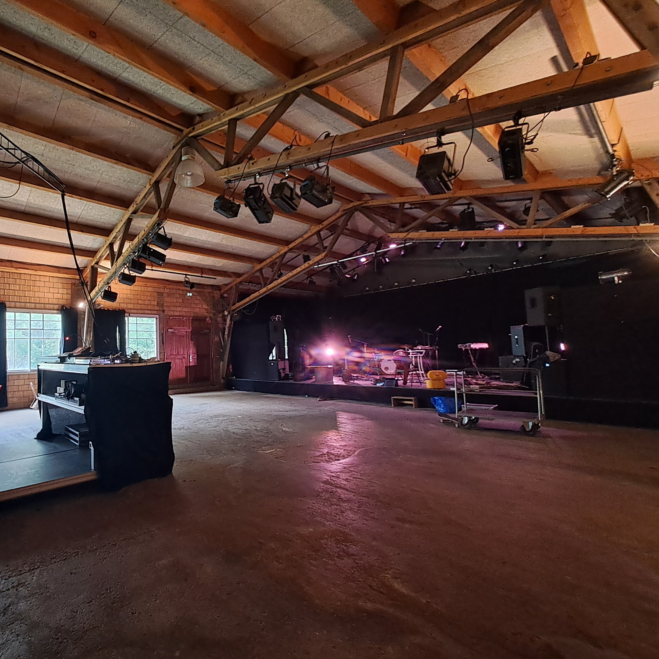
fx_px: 345
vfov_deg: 87.4
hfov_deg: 83.5
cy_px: 331
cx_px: 204
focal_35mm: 16
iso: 250
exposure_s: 1/33
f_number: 2.2
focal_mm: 1.42
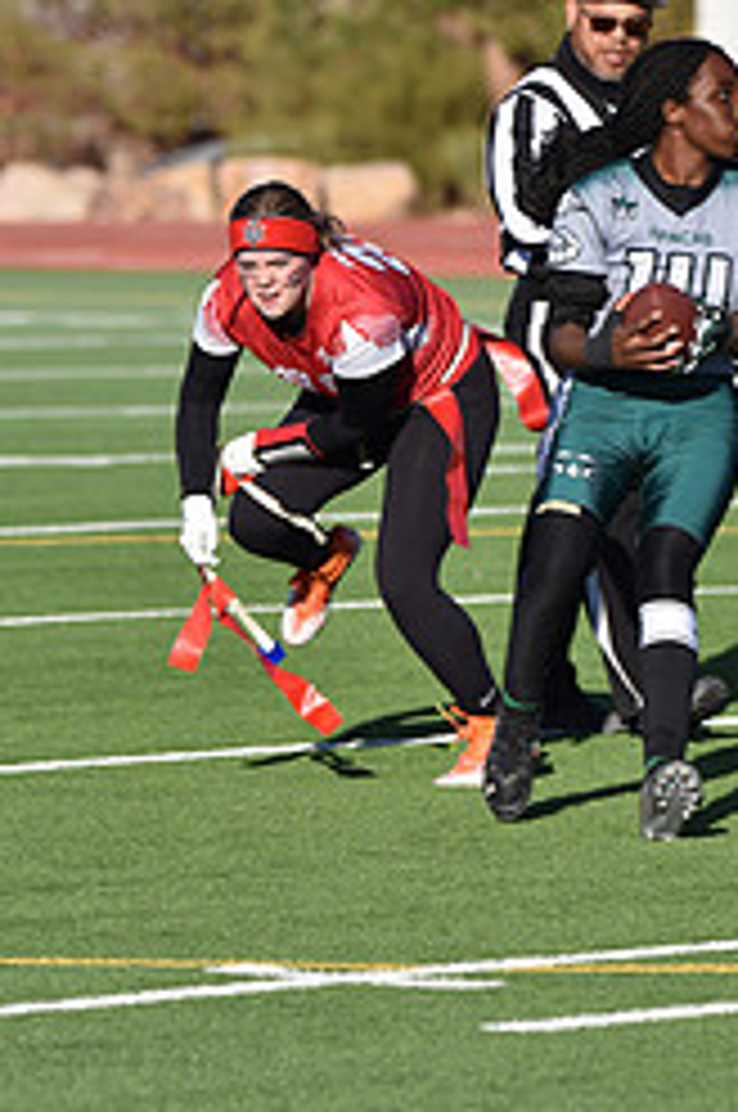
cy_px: 329
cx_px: 459
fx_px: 14060
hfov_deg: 3.0
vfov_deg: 4.5
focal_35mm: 456
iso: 140
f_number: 5.6
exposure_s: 1/1000
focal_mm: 250
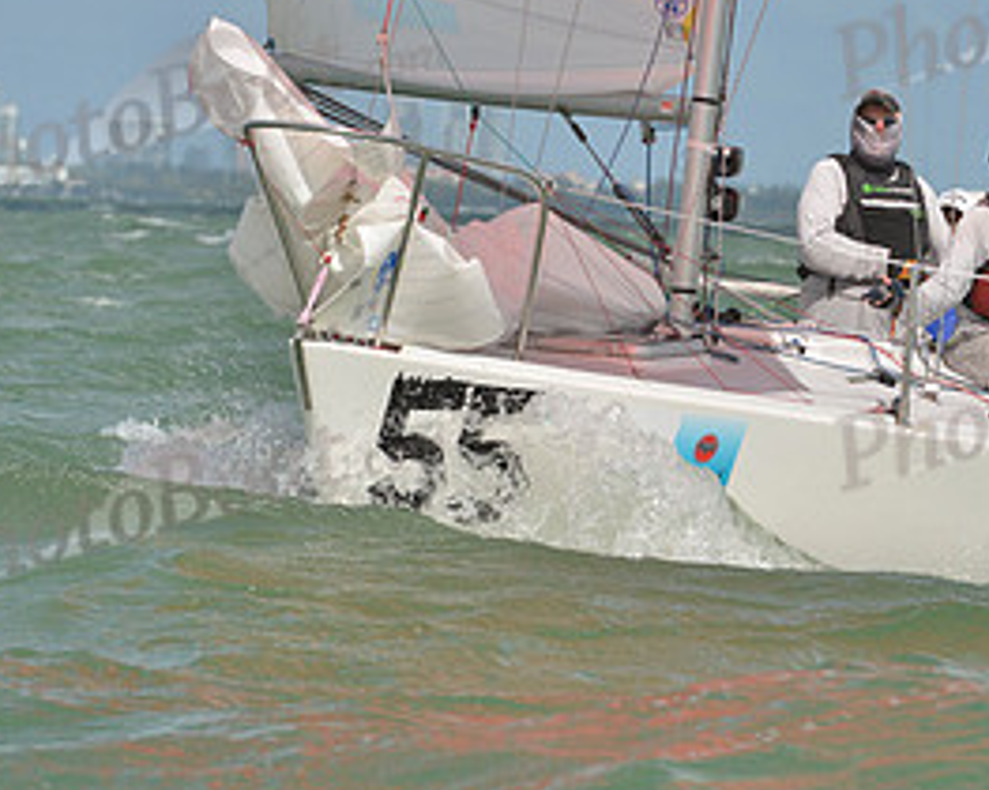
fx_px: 12109
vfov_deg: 3.7
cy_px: 250
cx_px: 643
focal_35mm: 414
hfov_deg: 4.7
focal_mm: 200
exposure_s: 1/1250
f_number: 8
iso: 280
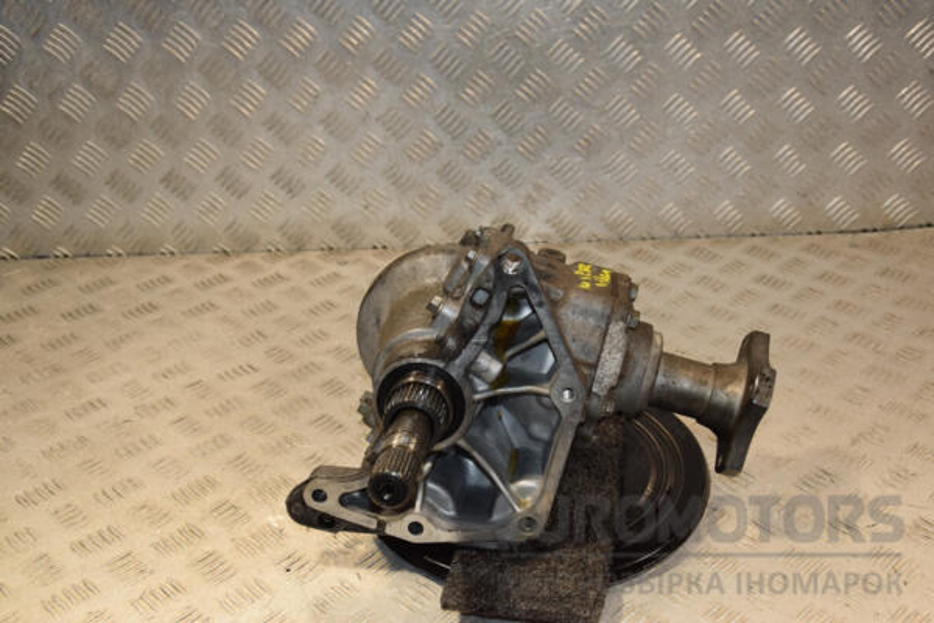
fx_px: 1245
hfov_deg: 41.1
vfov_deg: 28.1
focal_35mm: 48
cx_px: 467
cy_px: 312
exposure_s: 1/200
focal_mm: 32
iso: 800
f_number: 5.6
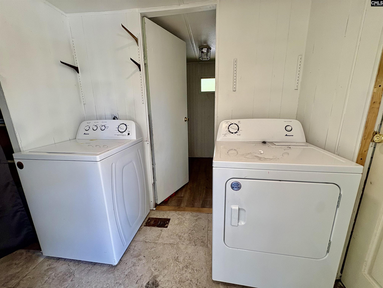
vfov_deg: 85.7
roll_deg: +1.5
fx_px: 155
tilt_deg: -13.8
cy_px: 144
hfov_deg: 102.1
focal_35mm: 14
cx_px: 192
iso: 125
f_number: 2.2
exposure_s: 1/120
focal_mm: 2.22
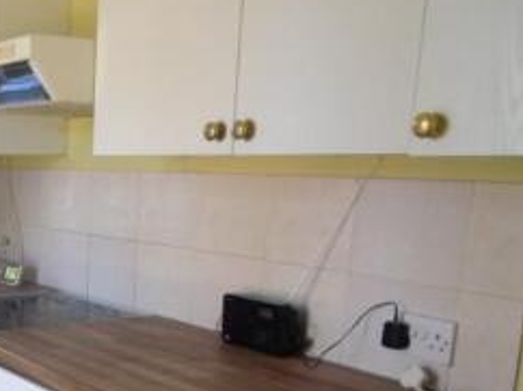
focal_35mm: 53
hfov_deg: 33.5
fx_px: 800
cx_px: 14
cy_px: 340
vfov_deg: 26.7
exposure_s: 1/60
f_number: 3
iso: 160
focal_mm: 4
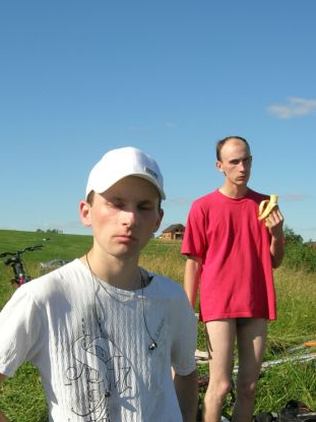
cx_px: 109
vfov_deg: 34.5
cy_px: 296
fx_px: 670
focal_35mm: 55
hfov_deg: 26.4
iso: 64
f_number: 4.8
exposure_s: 1/605
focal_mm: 7.8
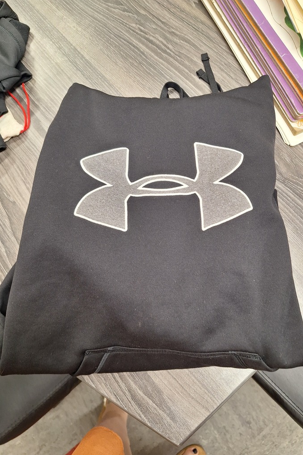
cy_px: 227
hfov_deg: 53.0
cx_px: 164
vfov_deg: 73.8
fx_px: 303
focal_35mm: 24
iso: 80
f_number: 1.8
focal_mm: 5.54
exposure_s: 1/40
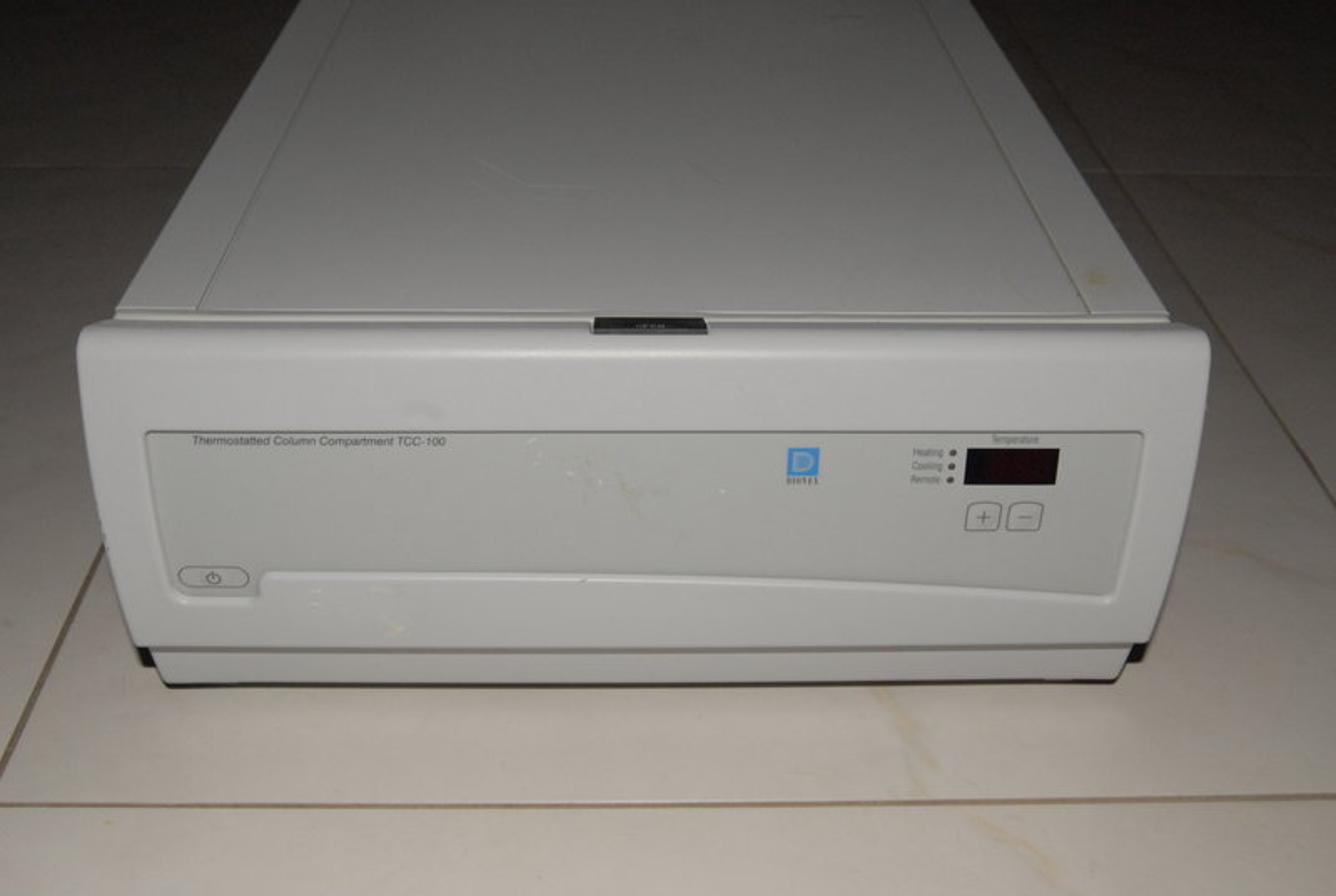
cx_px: 668
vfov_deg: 34.4
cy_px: 448
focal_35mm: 39
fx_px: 1450
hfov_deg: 49.5
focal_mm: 26
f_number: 10
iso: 800
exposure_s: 1/100
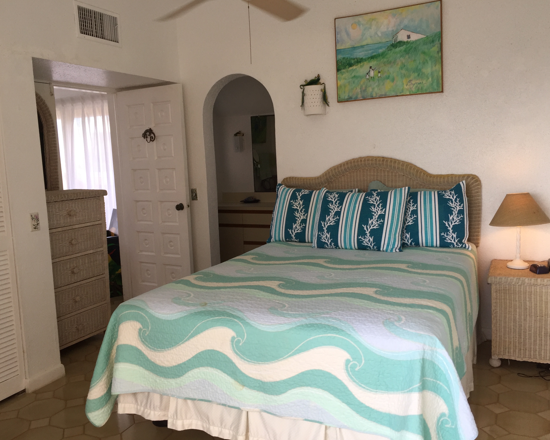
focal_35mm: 31
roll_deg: +1.3
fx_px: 505
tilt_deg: -6.9
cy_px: 215
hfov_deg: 57.2
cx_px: 275
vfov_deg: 47.1
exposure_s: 1/120
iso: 40
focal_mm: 4.15
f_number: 2.2
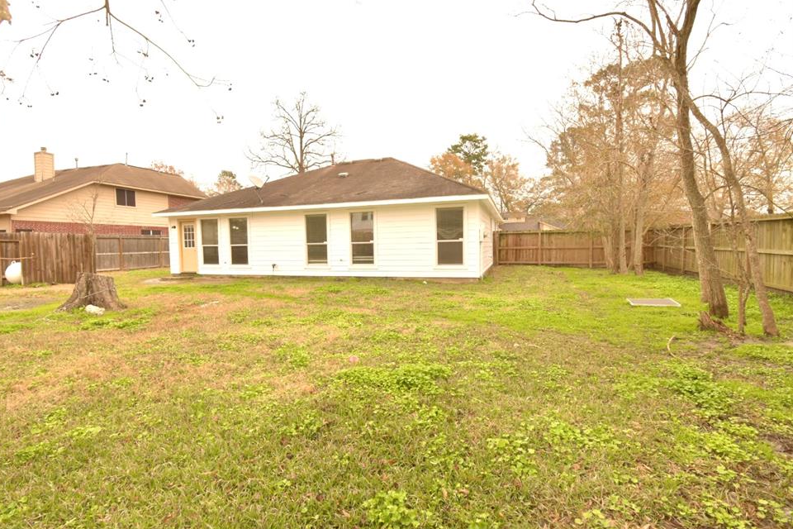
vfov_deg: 73.7
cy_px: 262
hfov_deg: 96.7
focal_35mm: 16
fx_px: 352
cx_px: 376
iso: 500
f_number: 9
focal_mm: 10
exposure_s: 1/200
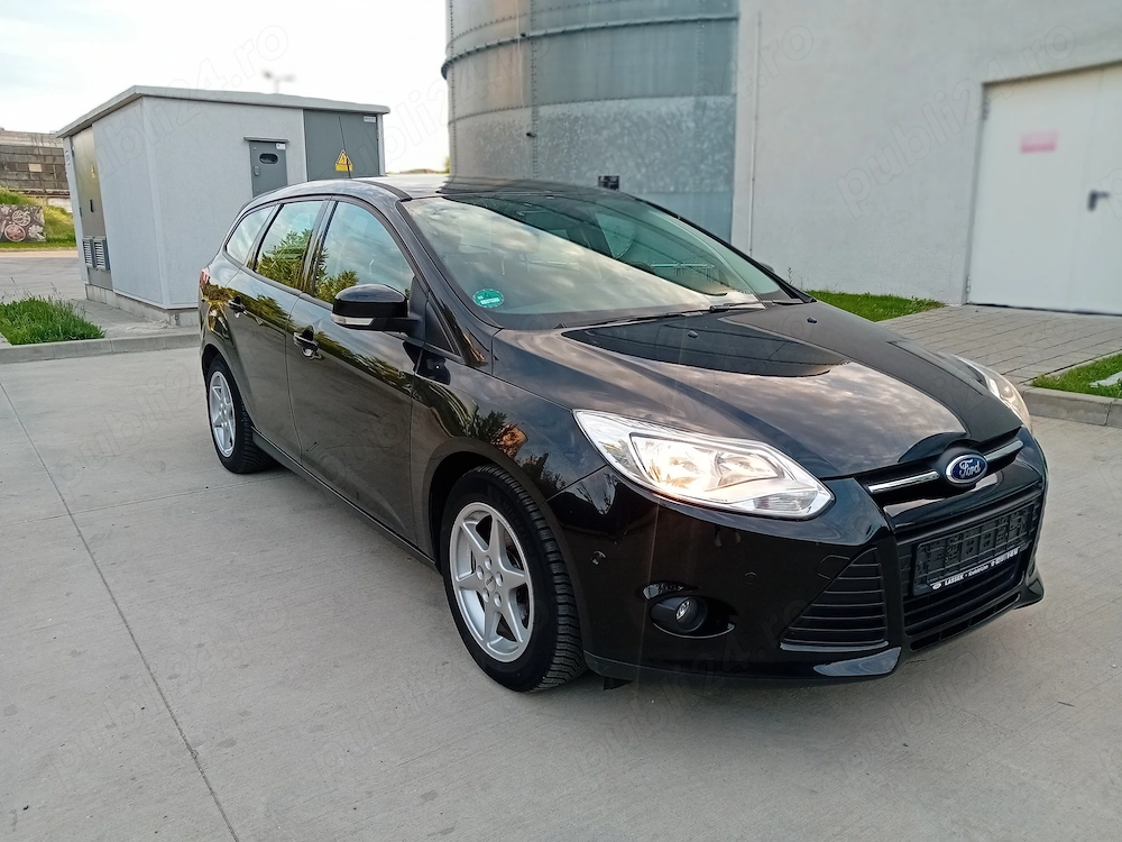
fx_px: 908
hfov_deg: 63.4
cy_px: 421
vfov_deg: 49.7
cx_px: 561
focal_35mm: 28
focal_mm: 3.38
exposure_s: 1/50
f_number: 2.8
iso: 100
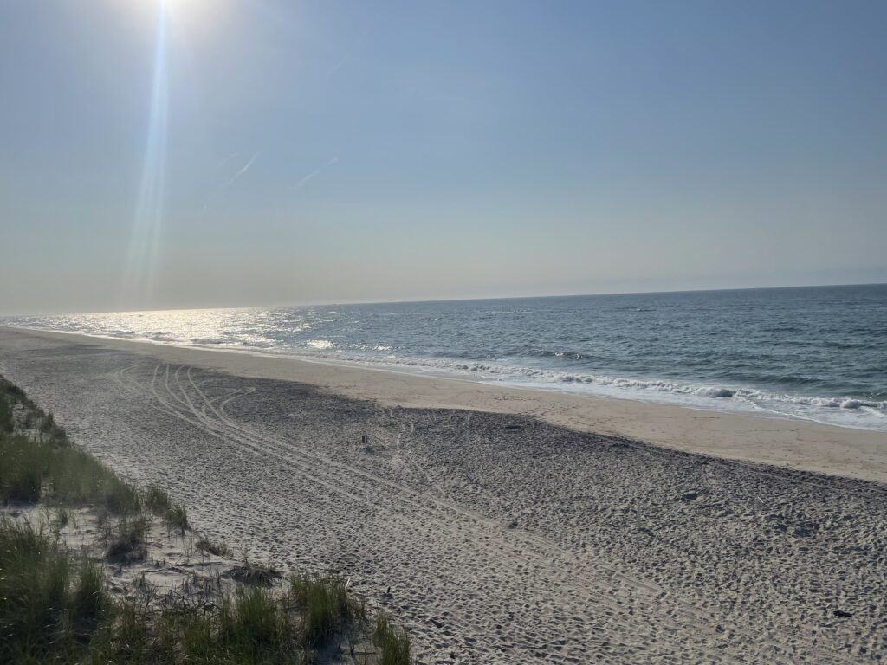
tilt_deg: -2.9
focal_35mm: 26
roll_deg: +2.3
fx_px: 666
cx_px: 444
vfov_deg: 53.1
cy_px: 332
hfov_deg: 67.3
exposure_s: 1/20408
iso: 40
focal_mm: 4.2
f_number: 1.6
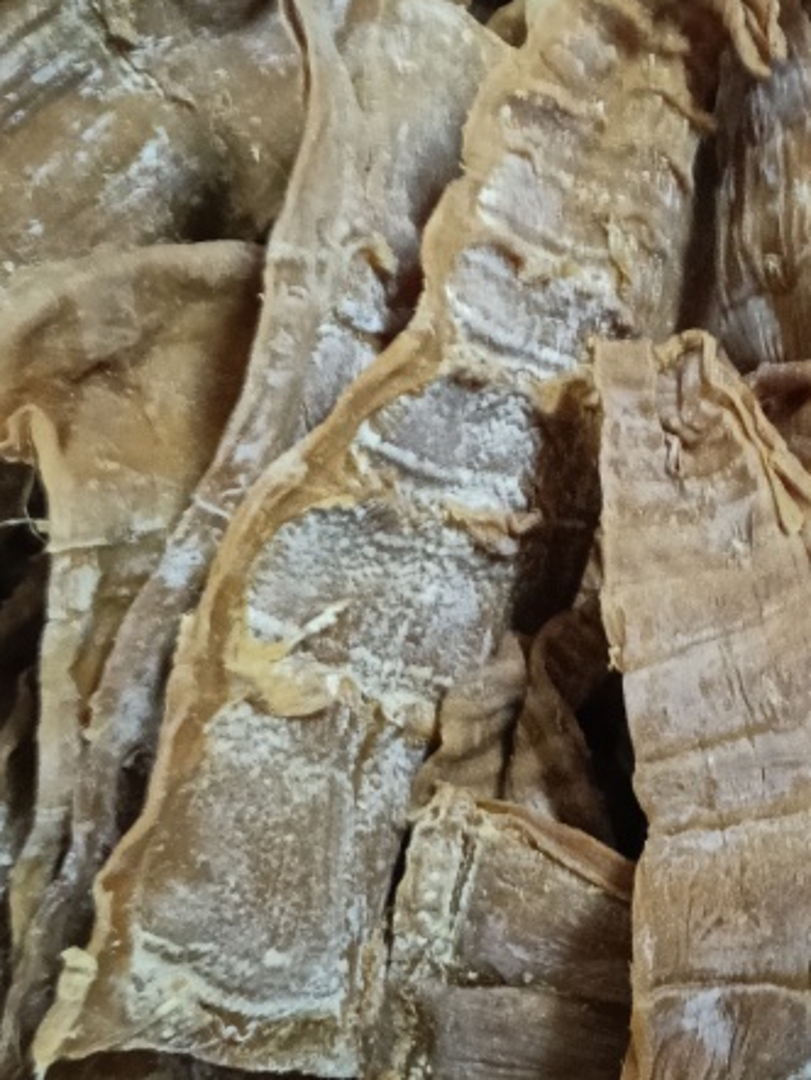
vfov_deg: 29.8
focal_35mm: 65
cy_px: 566
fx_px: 2029
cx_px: 686
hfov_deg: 22.2
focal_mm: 3.98
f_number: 1.8
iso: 1600
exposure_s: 1/20
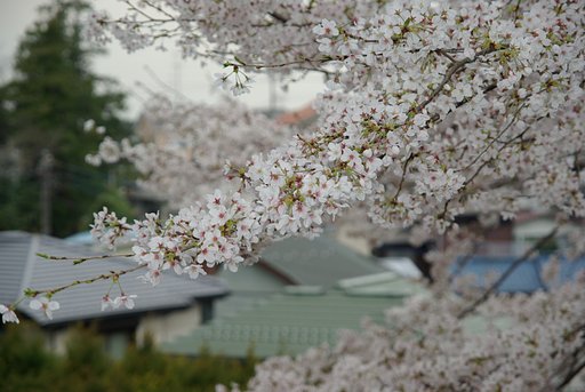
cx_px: 292
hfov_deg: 19.4
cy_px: 196
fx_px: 1709
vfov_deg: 13.1
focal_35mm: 105
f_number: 5.6
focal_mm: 70
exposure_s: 1/100
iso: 100
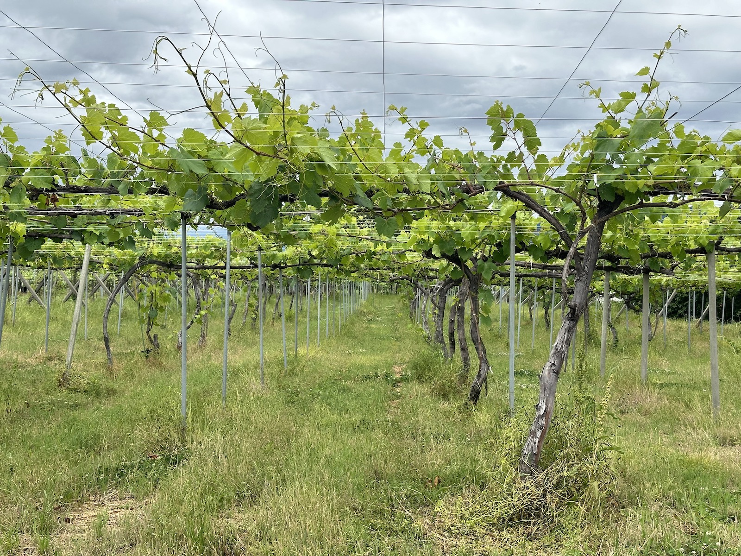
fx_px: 1028
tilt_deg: -1.2
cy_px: 278
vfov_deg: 30.3
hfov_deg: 39.7
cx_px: 370
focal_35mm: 48
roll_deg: -0.5
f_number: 1.78
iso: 64
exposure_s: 1/2114
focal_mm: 6.86
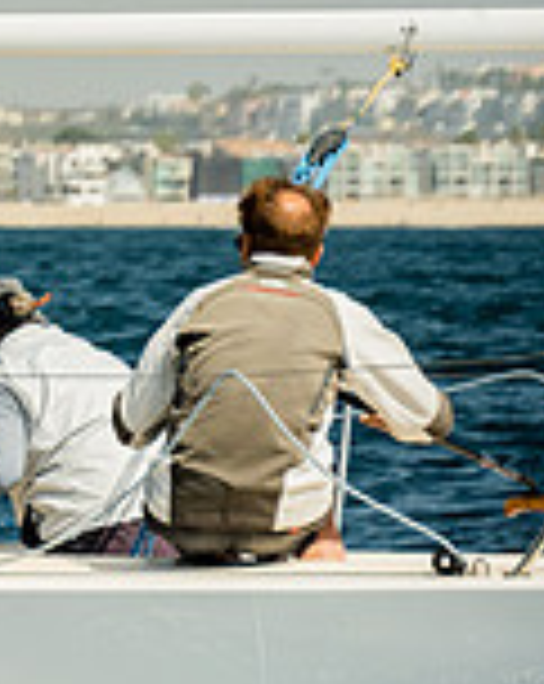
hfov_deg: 3.0
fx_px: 10134
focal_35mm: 502
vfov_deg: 3.9
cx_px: -746
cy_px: 88
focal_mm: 140
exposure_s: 1/800
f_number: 6.3
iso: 320
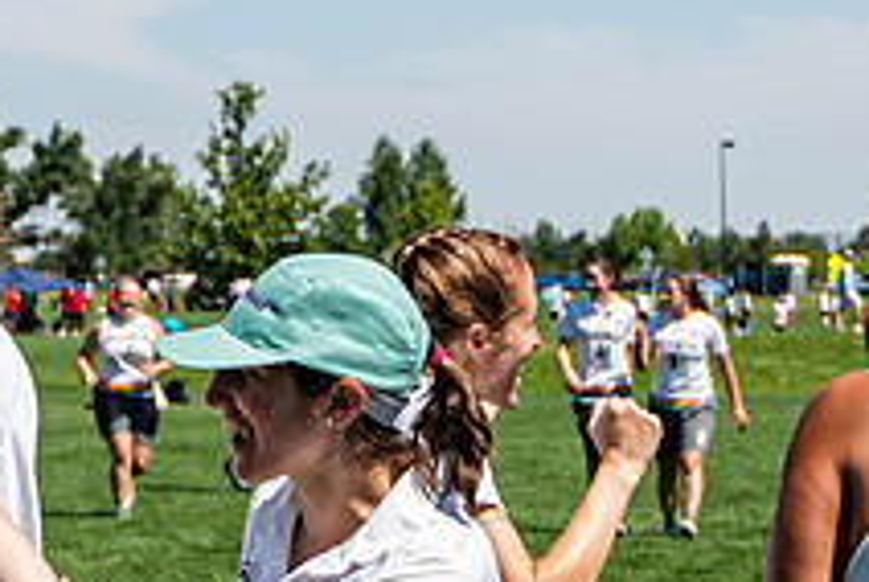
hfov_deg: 9.1
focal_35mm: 225
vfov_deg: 6.1
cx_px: 123
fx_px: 5439
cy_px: 281
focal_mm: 35
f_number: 4
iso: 100
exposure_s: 1/800
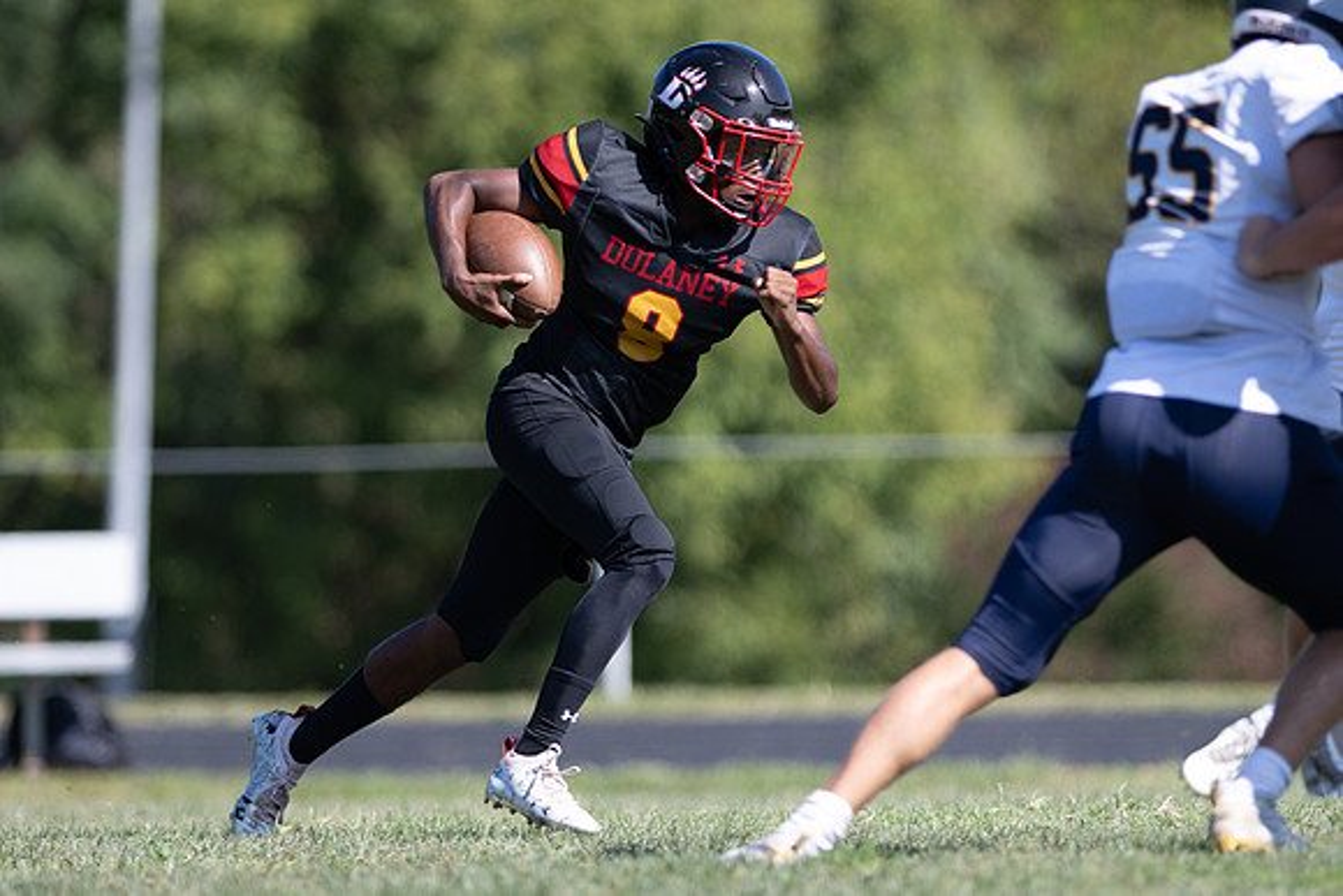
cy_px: 456
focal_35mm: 489
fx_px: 18264
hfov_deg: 4.2
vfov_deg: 2.8
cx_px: 499
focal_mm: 300
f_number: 2.8
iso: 160
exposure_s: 1/1600
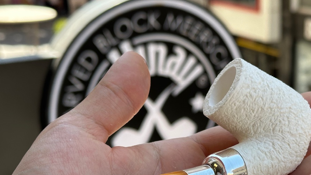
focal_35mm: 75
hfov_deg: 28.0
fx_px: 619
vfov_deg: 15.9
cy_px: 152
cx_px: 209
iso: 64
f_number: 1.78
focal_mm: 6.86
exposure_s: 1/699
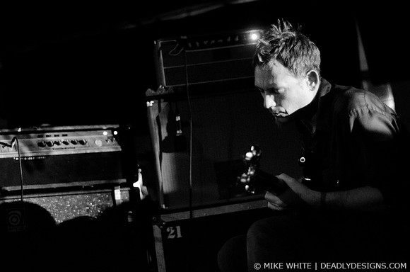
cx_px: 205
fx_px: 852
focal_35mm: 75
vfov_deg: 18.1
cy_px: 136
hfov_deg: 27.0
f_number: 1.8
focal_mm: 50
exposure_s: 1/100
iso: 2000
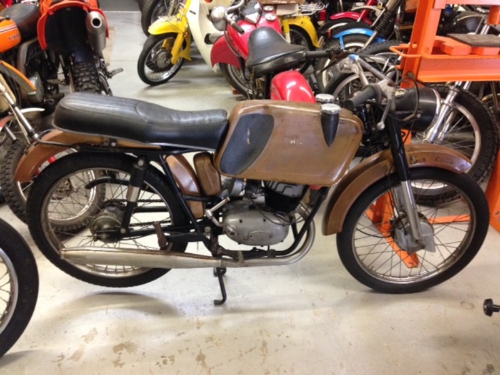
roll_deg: -2.0
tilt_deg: -30.5
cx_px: 250
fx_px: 477
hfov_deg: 55.4
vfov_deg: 42.9
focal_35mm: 33
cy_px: 188
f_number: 2.4
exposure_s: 1/20
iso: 320
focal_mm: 4.12
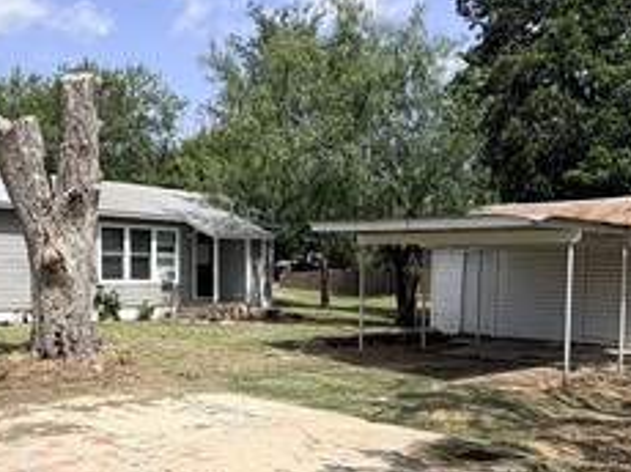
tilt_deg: -3.7
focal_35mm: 39
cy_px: 316
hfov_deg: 47.4
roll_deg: +0.2
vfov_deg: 36.4
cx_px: 228
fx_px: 710
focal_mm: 2.22
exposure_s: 1/1017
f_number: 2.2
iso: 20
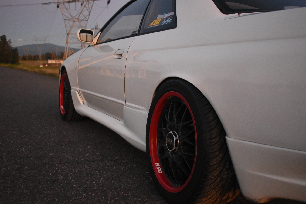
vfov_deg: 33.0
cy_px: 102
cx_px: 153
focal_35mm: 40
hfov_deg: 47.9
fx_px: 344
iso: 2800
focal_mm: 27
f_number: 4
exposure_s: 1/125
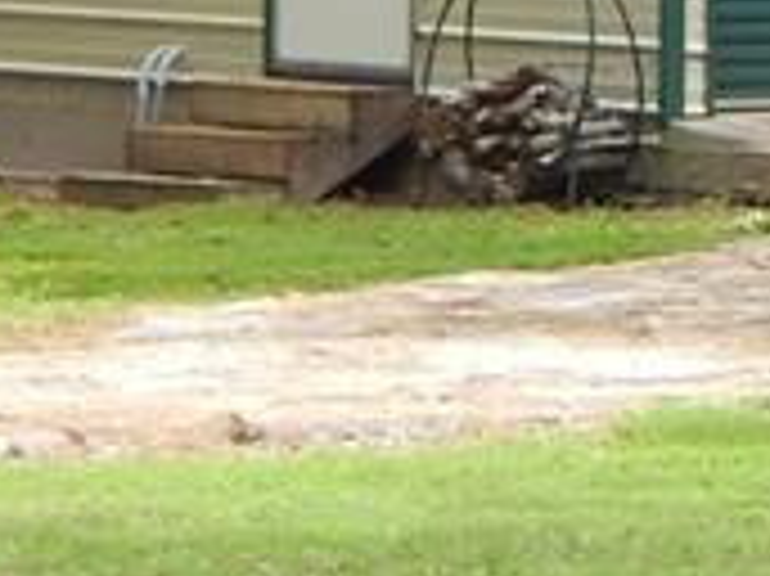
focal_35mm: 414
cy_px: -22
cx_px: 1238
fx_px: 9203
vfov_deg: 3.6
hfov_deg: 4.8
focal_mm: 12.3
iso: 125
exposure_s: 1/200
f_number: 4.1
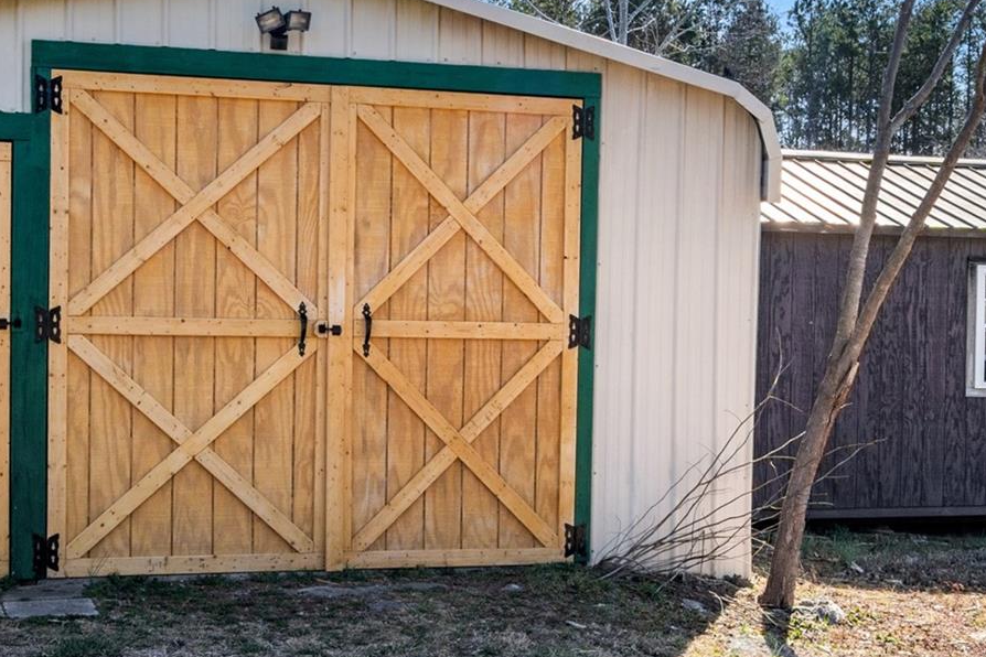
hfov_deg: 36.1
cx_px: 400
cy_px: 385
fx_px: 1506
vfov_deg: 24.6
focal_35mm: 55
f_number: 9
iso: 250
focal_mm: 16
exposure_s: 1/60
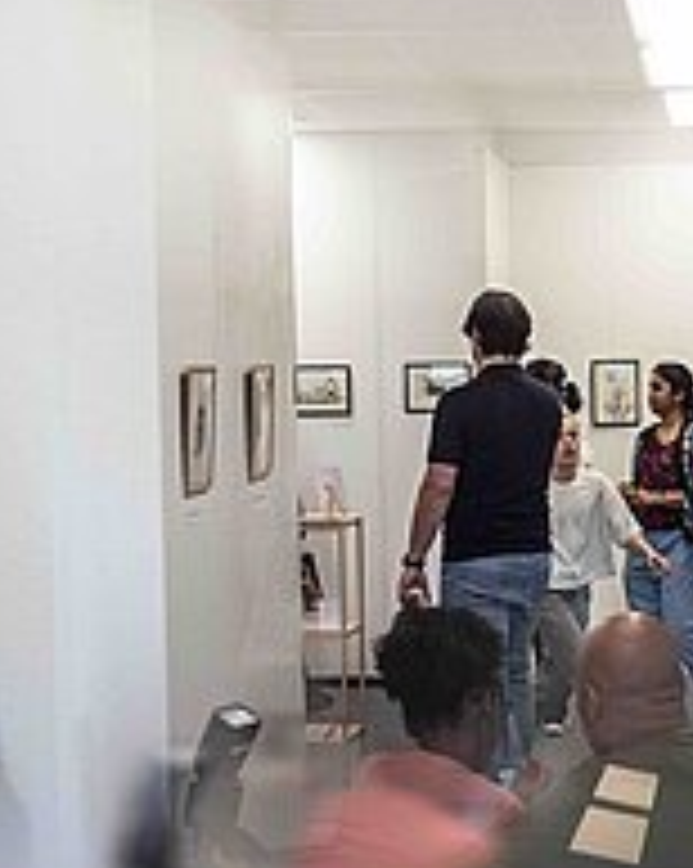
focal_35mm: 77
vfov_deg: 24.8
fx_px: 1977
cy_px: 463
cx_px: 752
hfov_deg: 19.1
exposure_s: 1/320
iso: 800
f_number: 2.8
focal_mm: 26
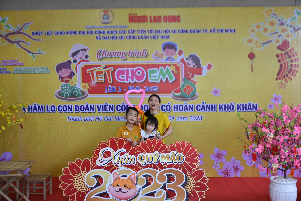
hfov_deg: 51.3
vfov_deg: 35.5
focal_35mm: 38
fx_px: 314
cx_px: 150
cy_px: 100
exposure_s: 1/125
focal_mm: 25
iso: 400
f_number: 3.2
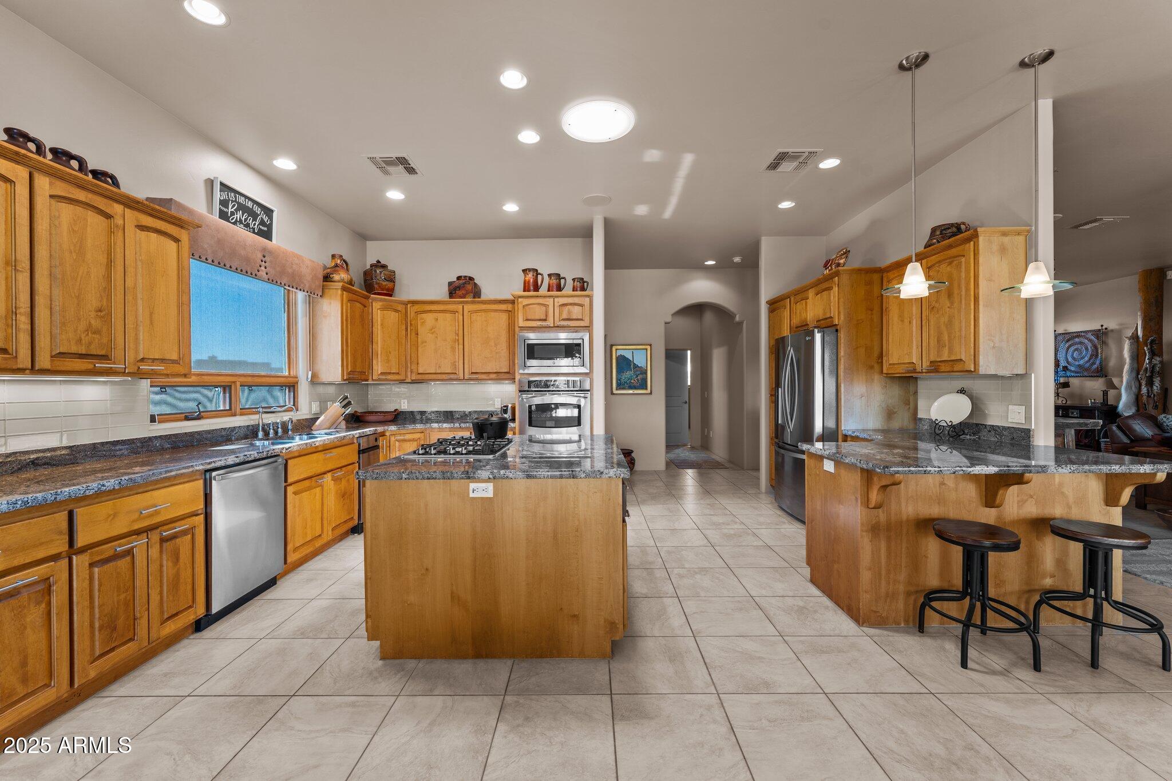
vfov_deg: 81.2
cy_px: 390
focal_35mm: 14
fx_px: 456
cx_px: 586
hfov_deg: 104.3
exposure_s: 1/3
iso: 320
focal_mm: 14
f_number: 8
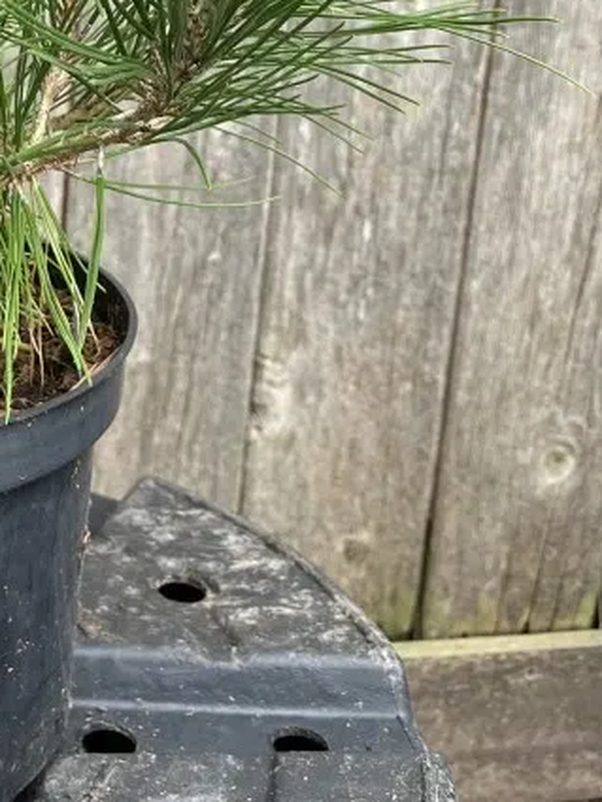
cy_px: -66
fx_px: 1530
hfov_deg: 20.9
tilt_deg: -13.3
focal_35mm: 66
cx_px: -109
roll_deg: -2.5
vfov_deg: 27.1
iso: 40
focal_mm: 5.1
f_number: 1.6
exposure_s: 1/155
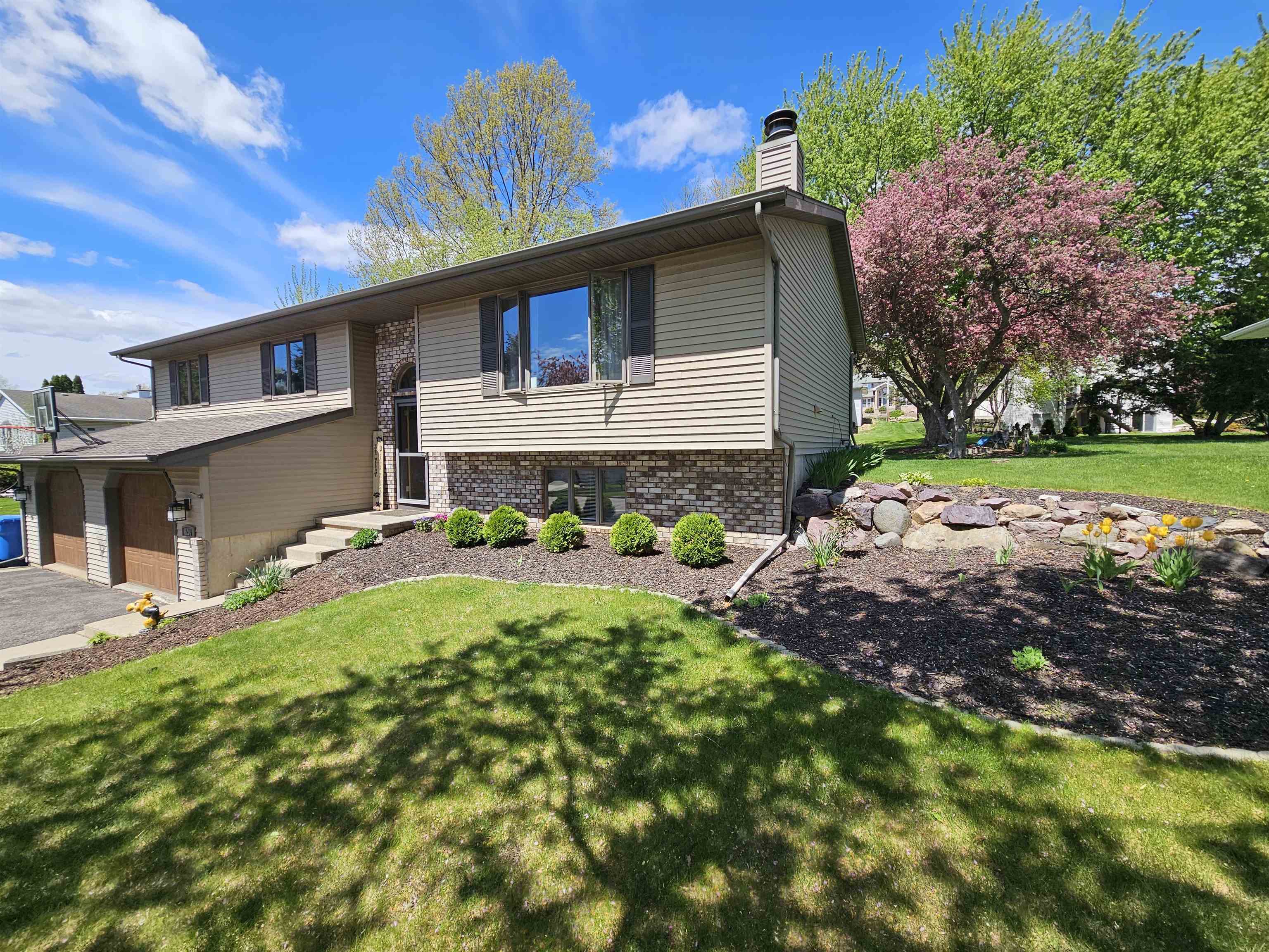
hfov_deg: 106.2
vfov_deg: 89.9
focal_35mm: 13
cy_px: 476
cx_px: 634
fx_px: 477
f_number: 2.2
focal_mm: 2.2
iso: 50
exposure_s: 1/1542
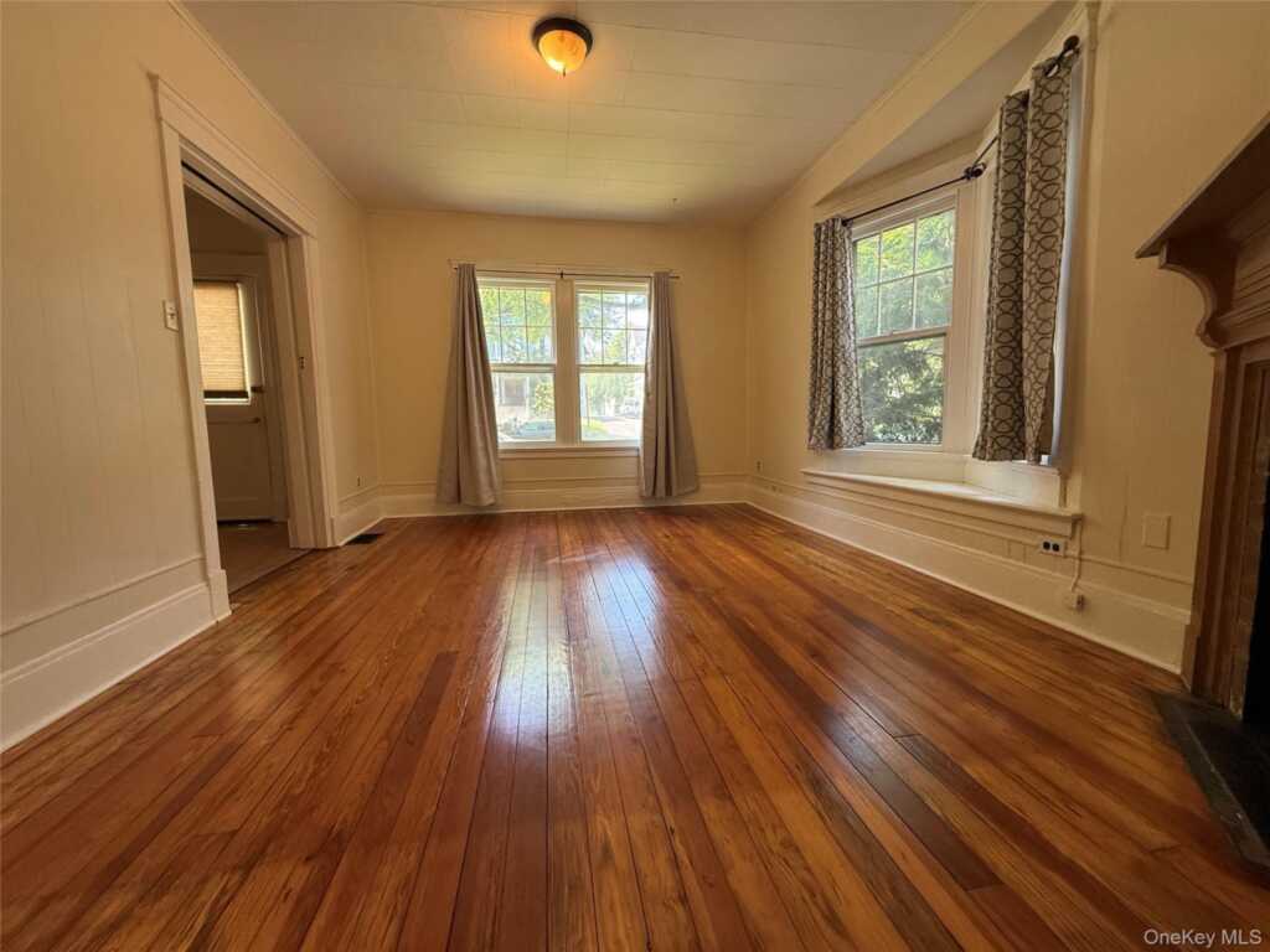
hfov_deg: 102.1
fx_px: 514
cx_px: 635
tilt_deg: -5.0
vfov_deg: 85.7
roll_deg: +1.2
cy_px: 476
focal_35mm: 14
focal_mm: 2.22
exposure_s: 1/99
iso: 200
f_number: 2.2
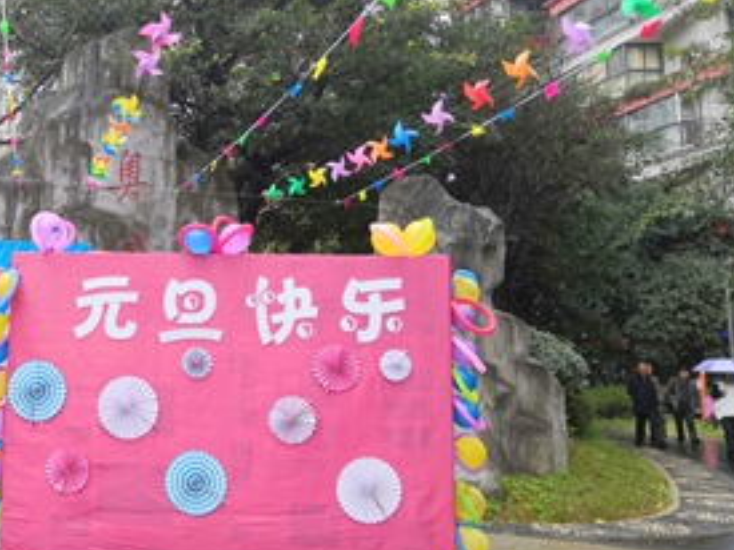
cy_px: 214
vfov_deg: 32.0
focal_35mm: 45
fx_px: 954
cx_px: 144
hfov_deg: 40.3
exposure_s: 1/50
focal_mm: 3.95
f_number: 1.8
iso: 64
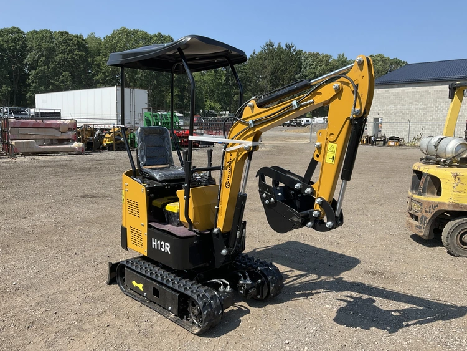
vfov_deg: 48.3
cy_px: 176
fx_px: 391
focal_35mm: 29
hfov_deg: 61.6
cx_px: 234
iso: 25
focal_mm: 3
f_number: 1.8
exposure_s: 1/1451
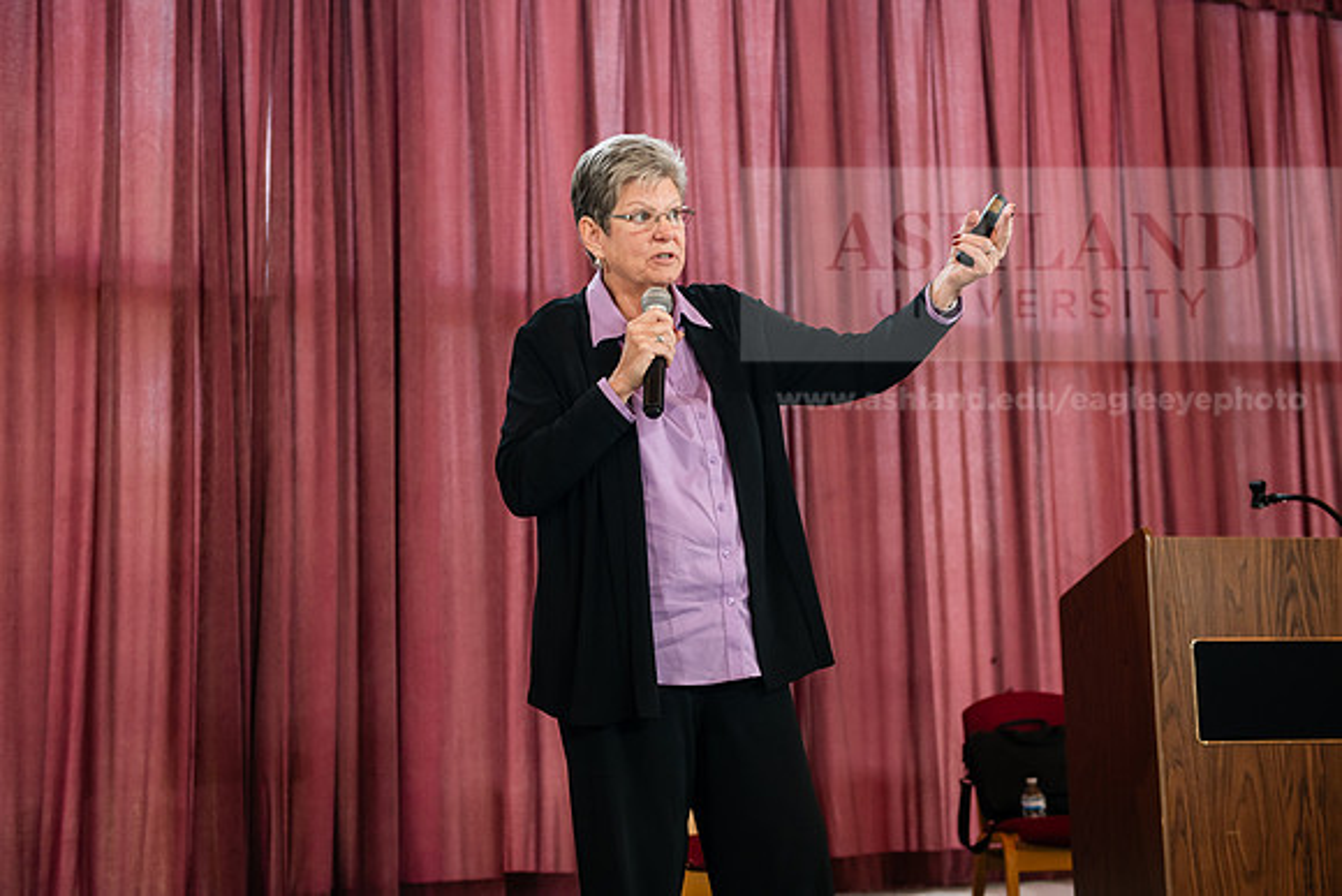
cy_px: 448
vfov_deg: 24.6
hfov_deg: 36.2
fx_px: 2051
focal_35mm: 55
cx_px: 671
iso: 800
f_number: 3.5
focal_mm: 55
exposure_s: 1/200
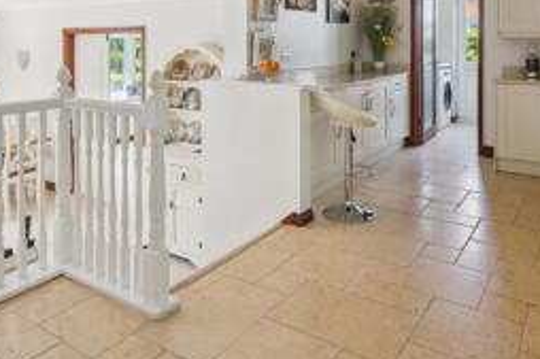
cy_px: 58
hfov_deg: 61.9
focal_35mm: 30
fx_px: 450
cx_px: 289
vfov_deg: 41.2
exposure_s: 1/13
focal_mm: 16
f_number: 5.6
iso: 250
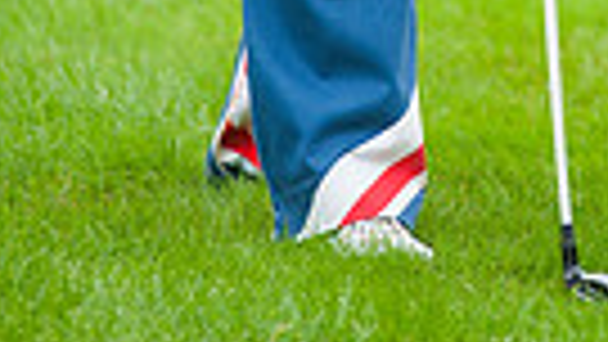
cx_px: 619
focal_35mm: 1044
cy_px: -544
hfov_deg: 2.1
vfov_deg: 1.2
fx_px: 16834
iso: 800
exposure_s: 1/1000
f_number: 4
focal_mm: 300
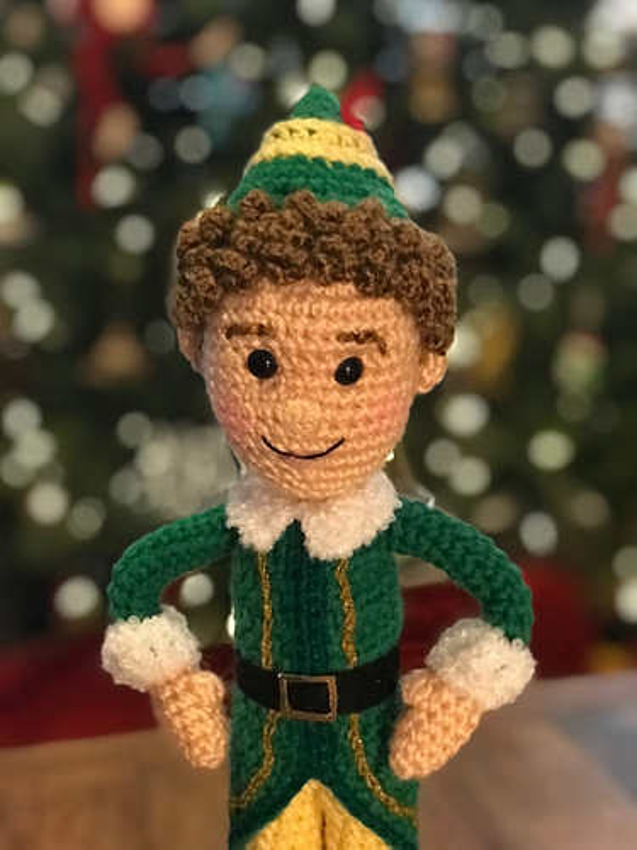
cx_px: 318
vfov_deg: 33.8
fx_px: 1399
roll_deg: +0.4
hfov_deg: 25.7
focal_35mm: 57
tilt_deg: -11.7
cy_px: 425
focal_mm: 6.6
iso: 1250
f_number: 2.8
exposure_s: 1/55
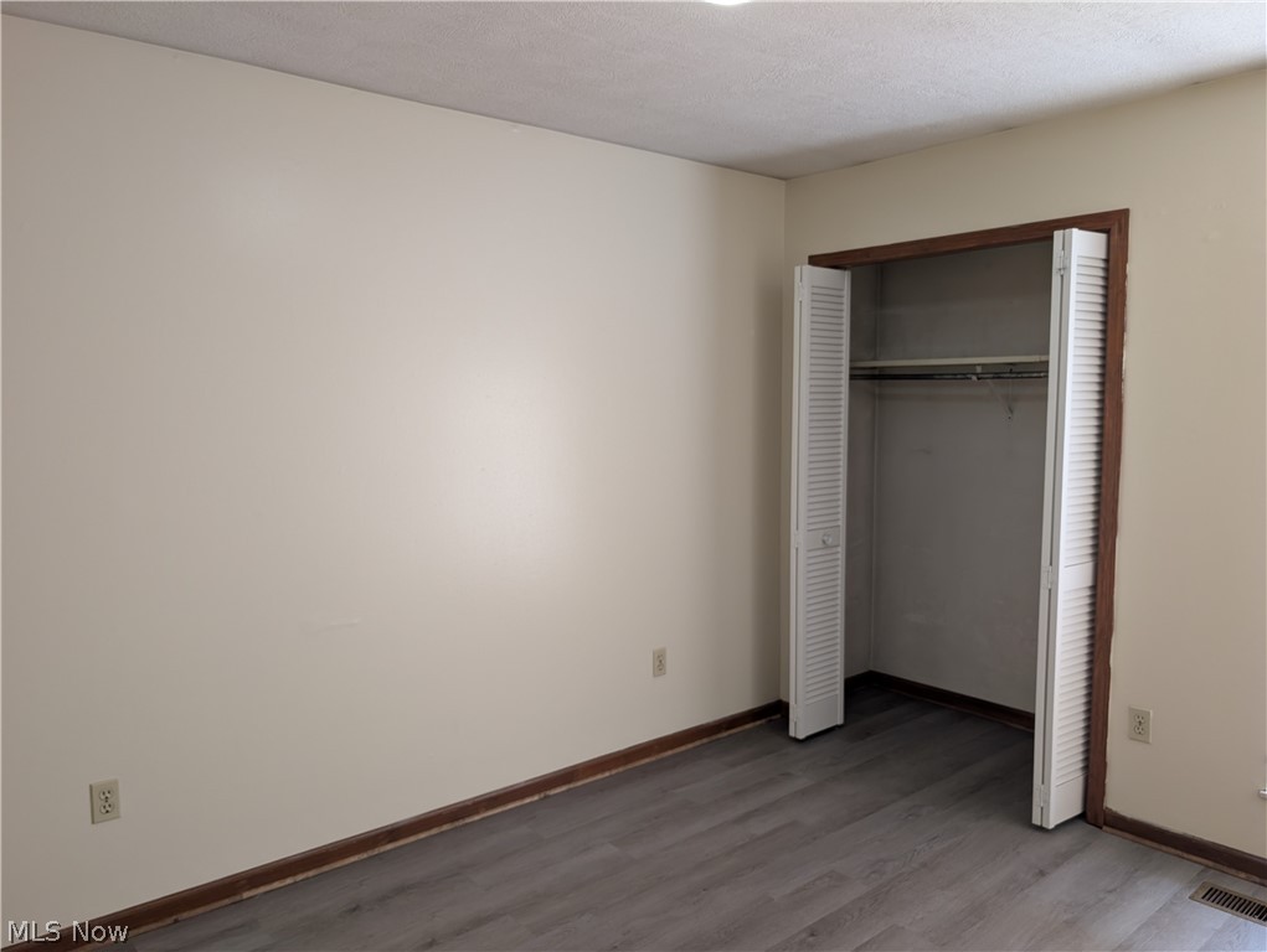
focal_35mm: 24
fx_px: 879
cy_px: 476
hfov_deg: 71.5
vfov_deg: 56.9
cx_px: 634
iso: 118
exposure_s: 1/40
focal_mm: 6.9
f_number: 1.68
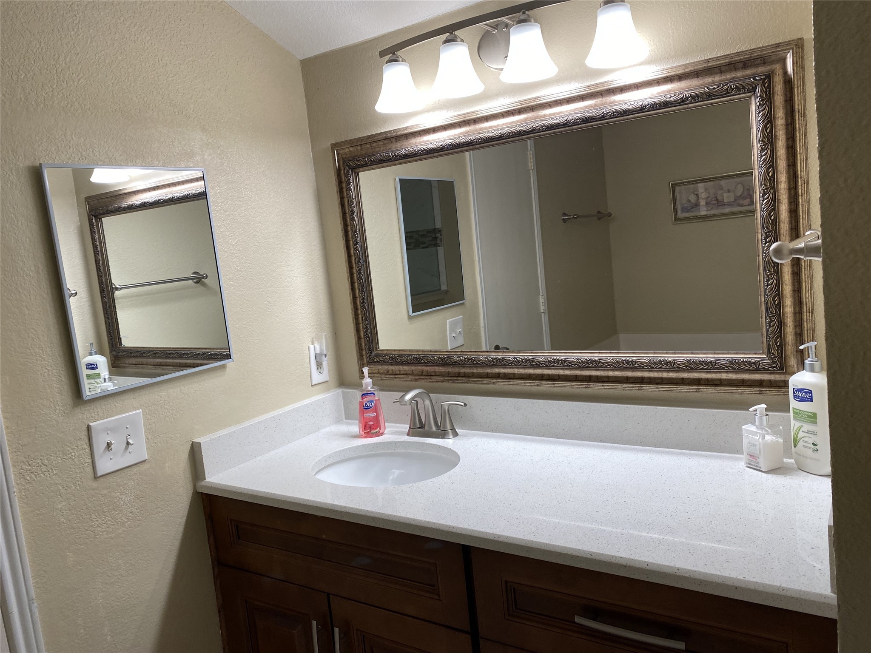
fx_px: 654
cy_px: 326
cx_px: 436
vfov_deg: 53.1
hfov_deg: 67.3
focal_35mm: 26
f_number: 1.8
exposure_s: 1/120
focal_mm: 4.25
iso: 50
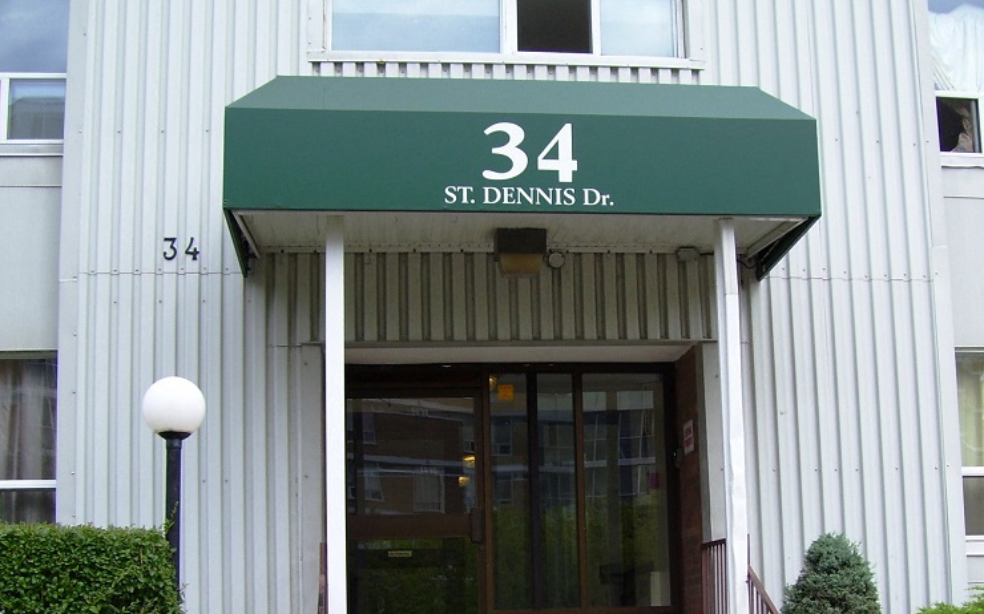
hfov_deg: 38.0
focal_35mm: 53
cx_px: 597
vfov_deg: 24.1
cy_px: 481
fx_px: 1421
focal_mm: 6
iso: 80
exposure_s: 1/500
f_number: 2.7
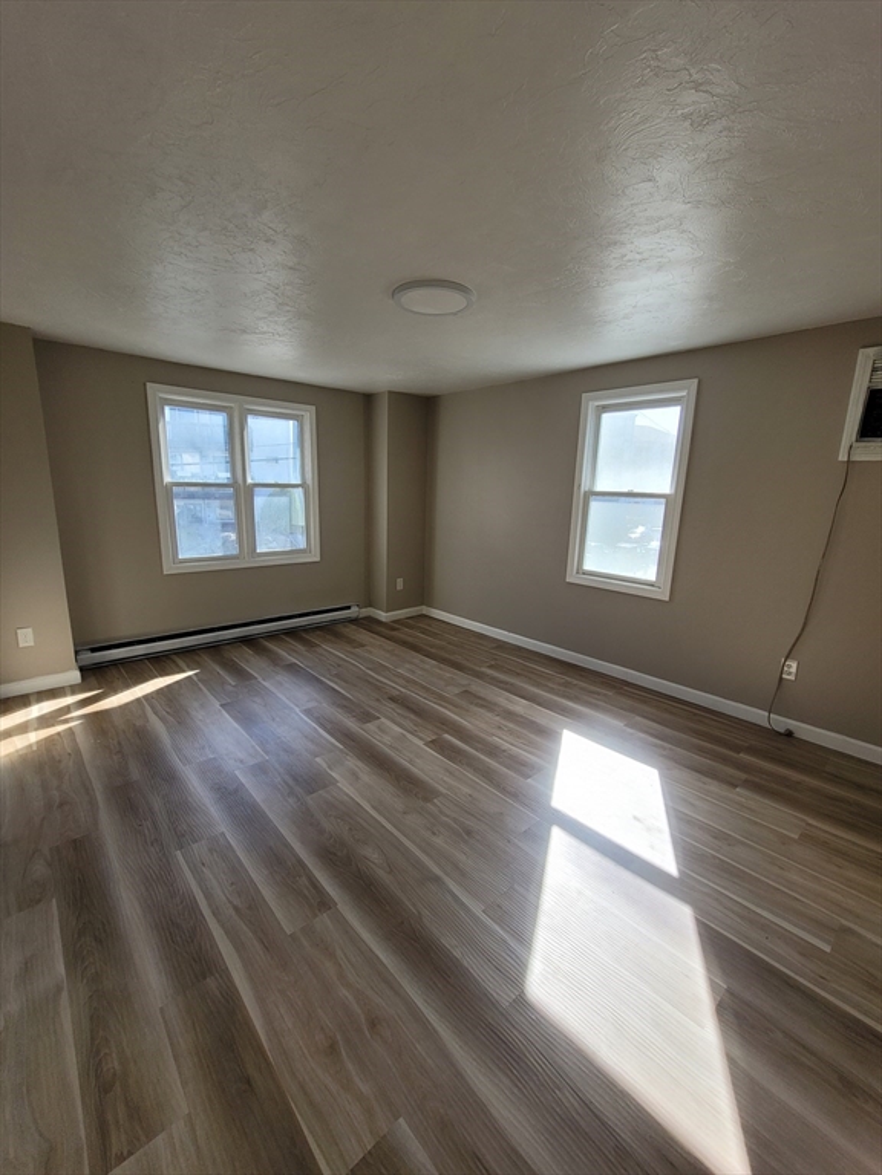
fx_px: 442
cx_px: 441
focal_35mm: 13
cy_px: 588
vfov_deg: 106.2
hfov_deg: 89.9
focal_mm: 2.2
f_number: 2.2
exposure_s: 1/189
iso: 64
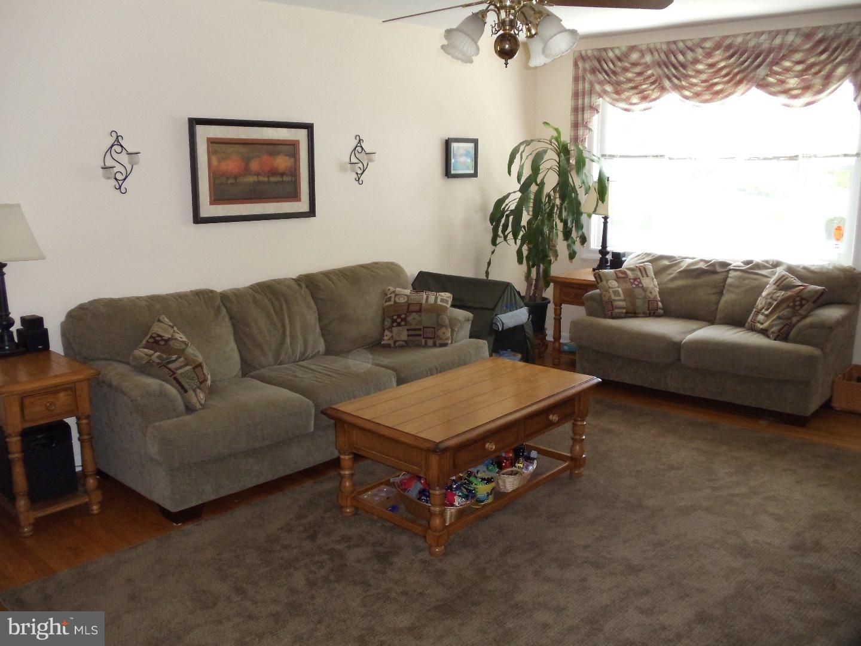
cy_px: 323
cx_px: 430
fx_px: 1094
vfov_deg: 32.9
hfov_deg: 42.9
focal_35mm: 44
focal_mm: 6
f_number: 3.5
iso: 400
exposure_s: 1/30
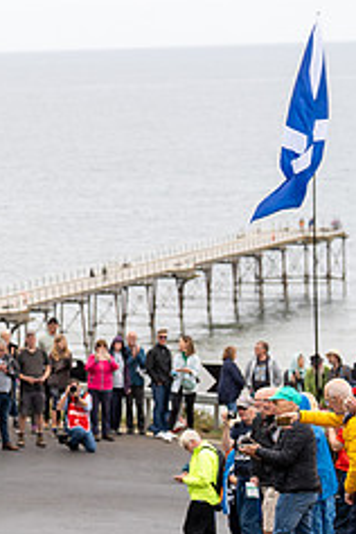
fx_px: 2937
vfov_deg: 10.4
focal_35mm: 198
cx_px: -187
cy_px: 281
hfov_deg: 6.8
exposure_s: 1/1000
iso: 320
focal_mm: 81
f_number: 3.5
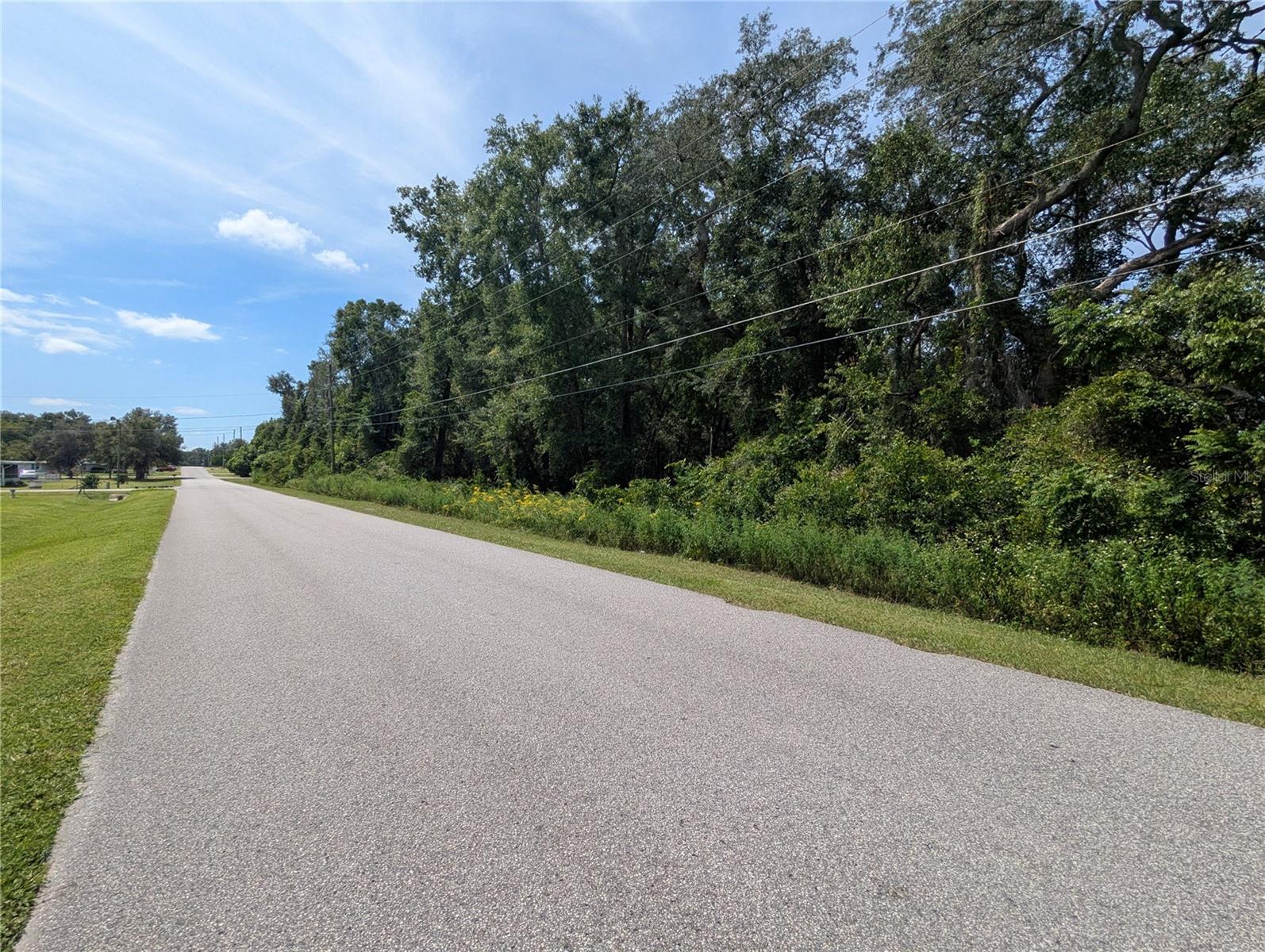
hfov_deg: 94.4
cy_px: 476
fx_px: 585
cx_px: 632
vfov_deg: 78.2
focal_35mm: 16
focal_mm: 2.35
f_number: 2.2
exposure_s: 1/2020
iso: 50
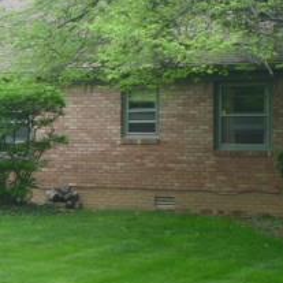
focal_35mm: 104
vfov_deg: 16.7
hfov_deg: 16.6
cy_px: 107
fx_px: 962
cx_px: 55
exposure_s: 1/80
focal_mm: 6.8
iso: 100
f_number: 3.6
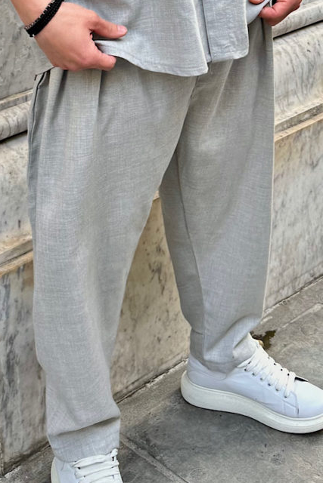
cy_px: 243
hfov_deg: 49.6
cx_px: 161
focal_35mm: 26
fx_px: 350
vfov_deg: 69.4
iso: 64
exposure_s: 1/100
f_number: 1.78
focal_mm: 6.76
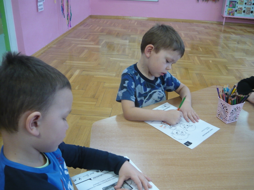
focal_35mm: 33
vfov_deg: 42.9
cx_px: 127
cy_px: 95
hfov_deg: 55.4
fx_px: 242
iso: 250
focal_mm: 5.5
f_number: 2.8
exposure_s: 1/30
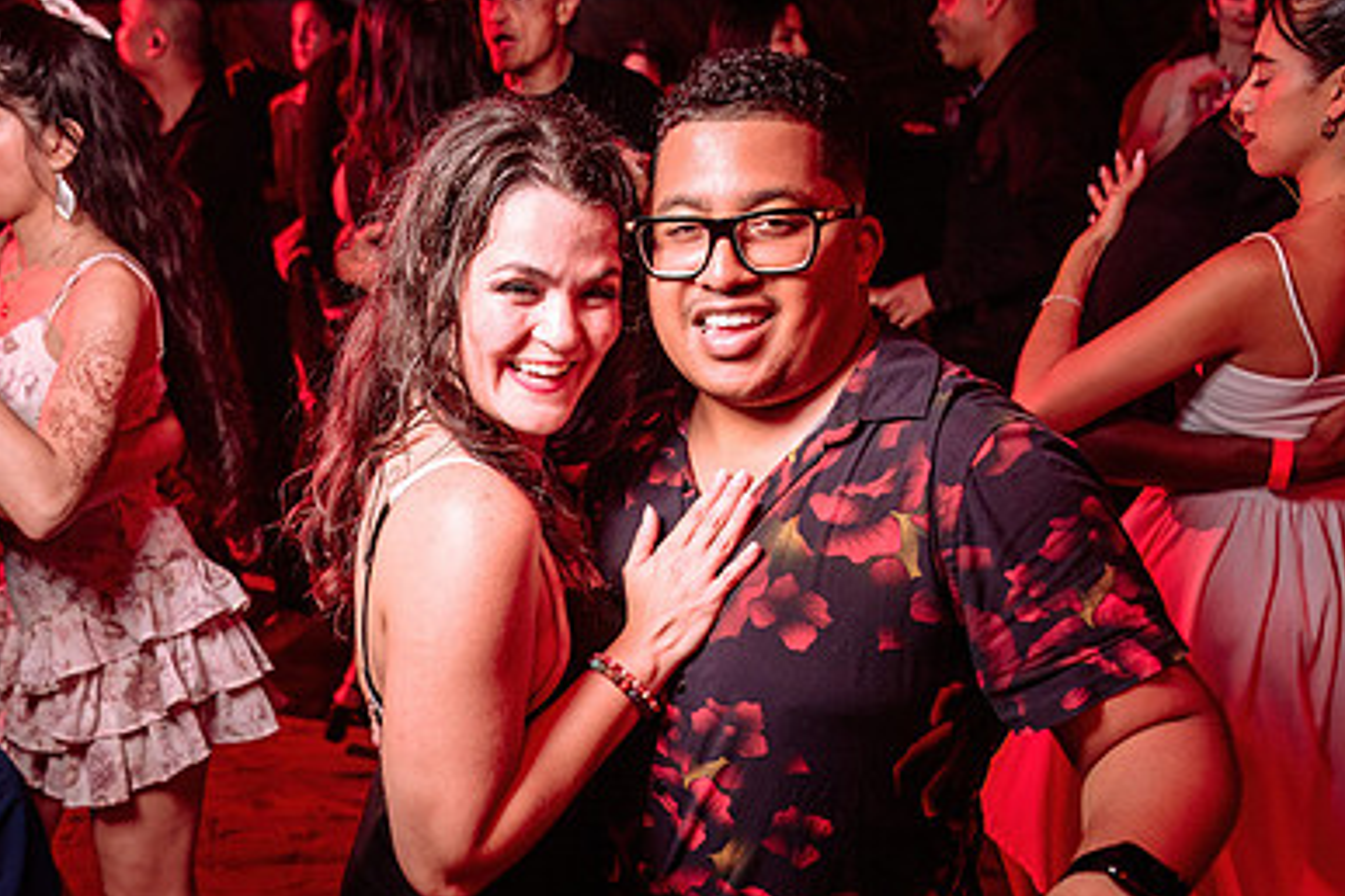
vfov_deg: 36.7
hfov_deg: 52.7
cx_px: 532
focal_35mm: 36
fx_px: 1345
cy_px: 554
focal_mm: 24
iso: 800
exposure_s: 1/40
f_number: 3.2
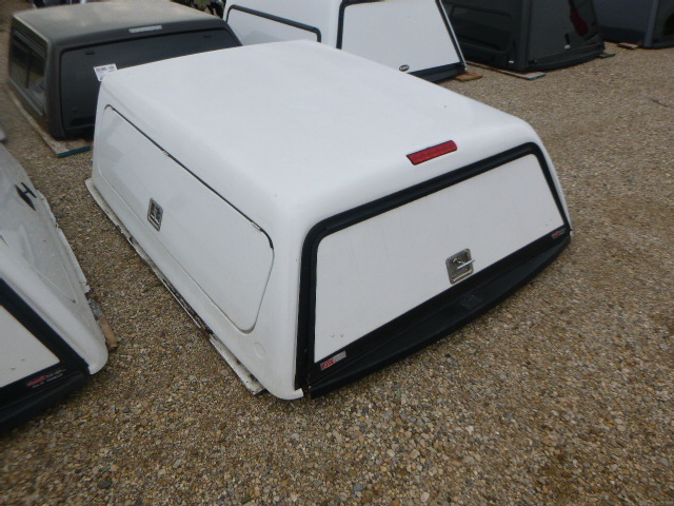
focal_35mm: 25
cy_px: 253
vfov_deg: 54.9
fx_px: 487
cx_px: 337
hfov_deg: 69.4
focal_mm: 4.5
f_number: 3.9
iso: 100
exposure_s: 1/250
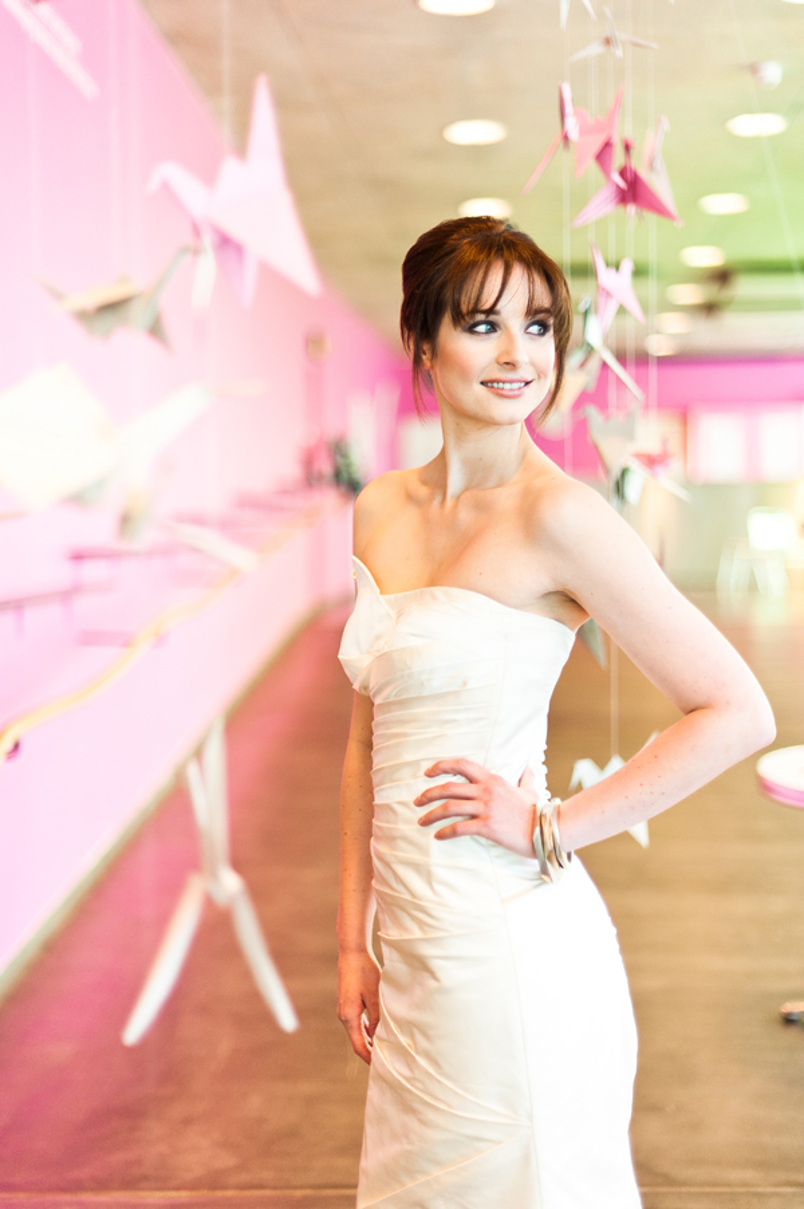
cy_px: 604
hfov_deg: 27.0
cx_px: 402
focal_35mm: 50
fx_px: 1677
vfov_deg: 39.6
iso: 400
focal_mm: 50
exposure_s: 1/200
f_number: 1.4
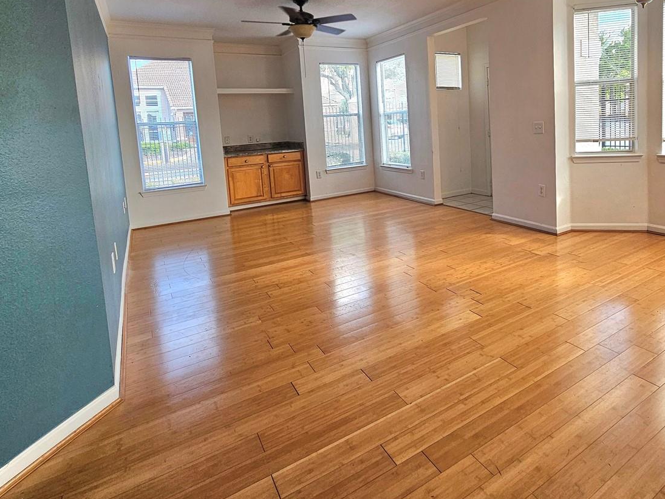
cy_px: 163
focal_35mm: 19
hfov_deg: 83.7
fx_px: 365
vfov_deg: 66.7
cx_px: 397
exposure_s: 1/120
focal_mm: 2.2
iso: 50
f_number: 2.2
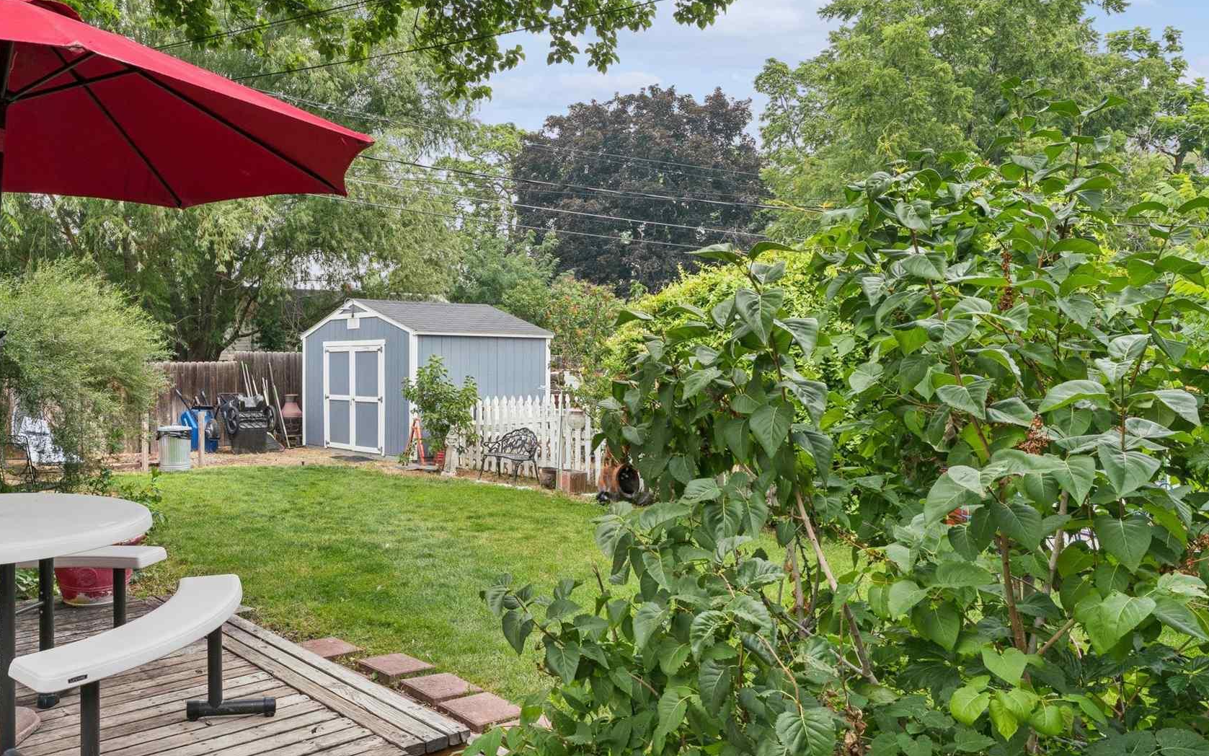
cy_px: 365
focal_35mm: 30
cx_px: 401
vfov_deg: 42.2
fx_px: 978
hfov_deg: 61.9
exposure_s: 1/20
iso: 400
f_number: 13
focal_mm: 15.9
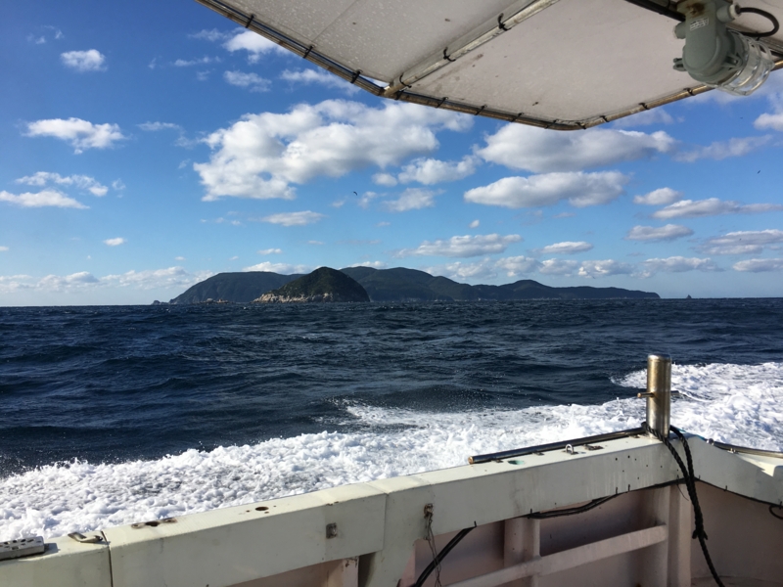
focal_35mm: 29
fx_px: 656
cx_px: 392
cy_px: 294
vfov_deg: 48.2
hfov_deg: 61.7
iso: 25
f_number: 2.2
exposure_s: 1/2653
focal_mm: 4.15
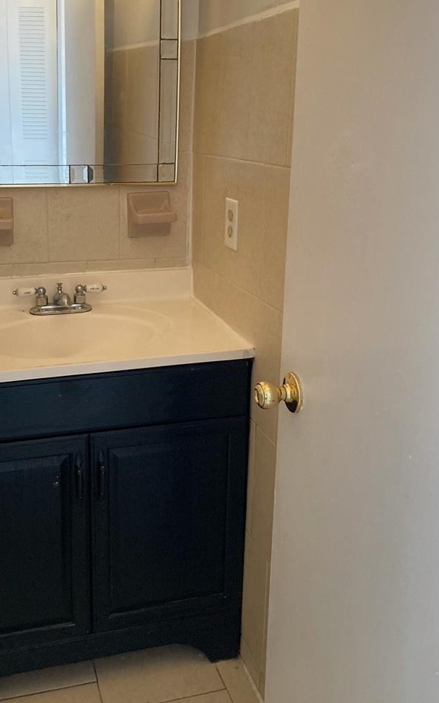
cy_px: 281
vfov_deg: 53.6
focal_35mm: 36
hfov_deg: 35.0
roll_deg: +0.7
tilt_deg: -9.9
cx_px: 152
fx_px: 689
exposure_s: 1/60
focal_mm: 3.99
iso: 200
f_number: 1.8
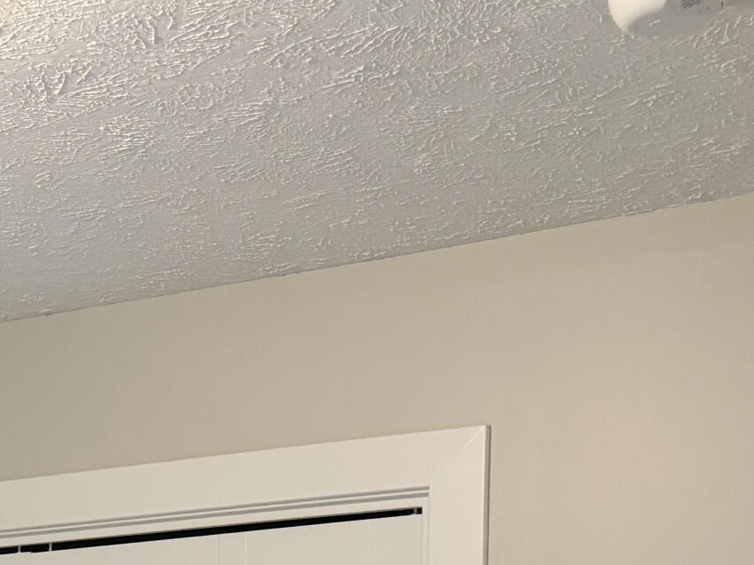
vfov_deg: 14.6
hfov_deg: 19.7
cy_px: 926
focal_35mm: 92
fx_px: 2004
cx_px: -218
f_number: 1.6
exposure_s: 1/60
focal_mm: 5.96
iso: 250
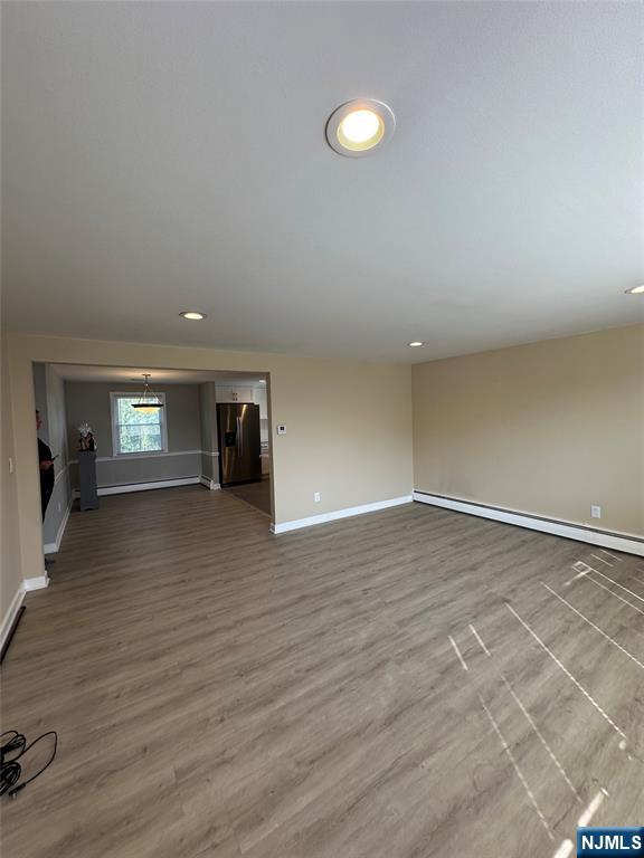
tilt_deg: -2.1
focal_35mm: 14
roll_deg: +2.6
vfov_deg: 102.1
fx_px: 347
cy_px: 429
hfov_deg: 85.7
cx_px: 322
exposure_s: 1/120
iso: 50
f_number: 2.2
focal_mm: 2.22
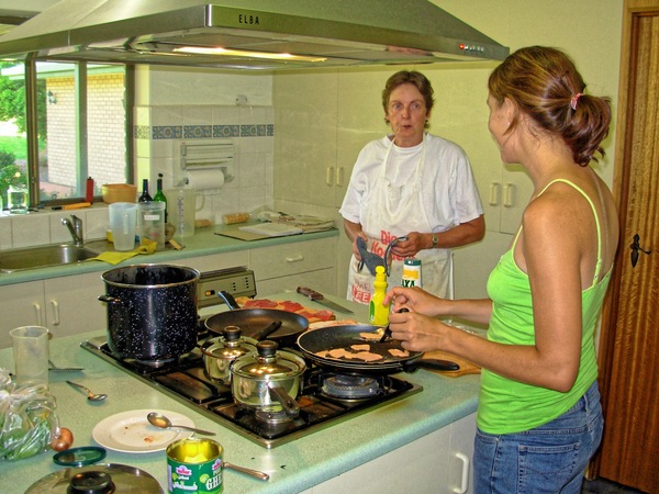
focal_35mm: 38
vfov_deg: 37.7
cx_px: 330
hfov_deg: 49.0
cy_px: 247
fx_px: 723
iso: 50
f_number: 2.9
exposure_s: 1/32
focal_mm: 6.3
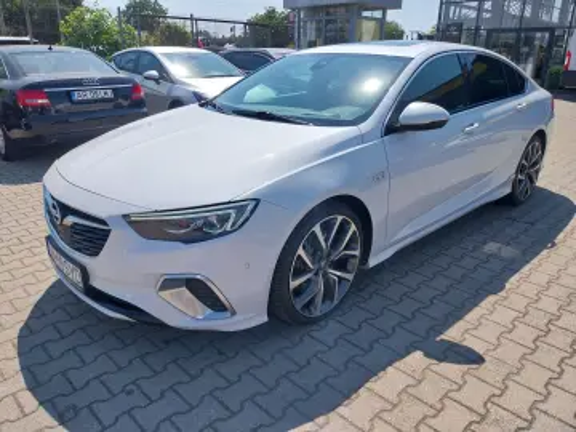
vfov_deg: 53.1
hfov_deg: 67.3
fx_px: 433
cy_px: 216
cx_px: 288
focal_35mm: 26
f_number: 1.8
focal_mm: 4
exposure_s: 1/930
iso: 25
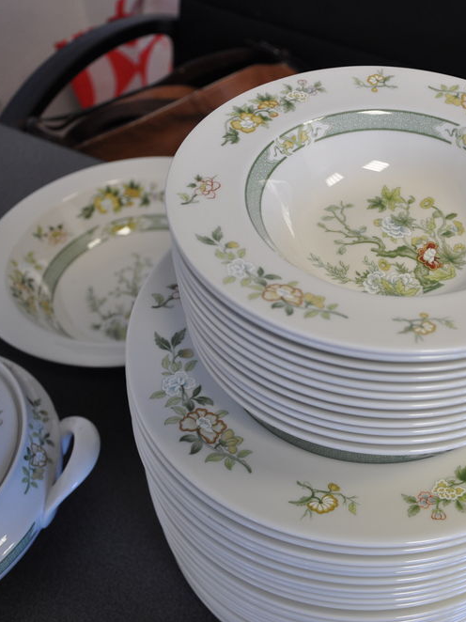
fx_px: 821
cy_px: 311
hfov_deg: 30.8
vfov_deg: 41.5
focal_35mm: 46
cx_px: 382
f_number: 4
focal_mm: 21
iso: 400
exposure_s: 1/60
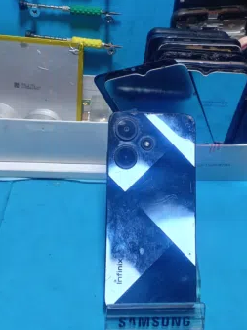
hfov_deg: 32.1
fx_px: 429
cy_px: 160
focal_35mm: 45
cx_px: 144
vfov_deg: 42.1
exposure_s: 1/33.3
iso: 142
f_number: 1.8
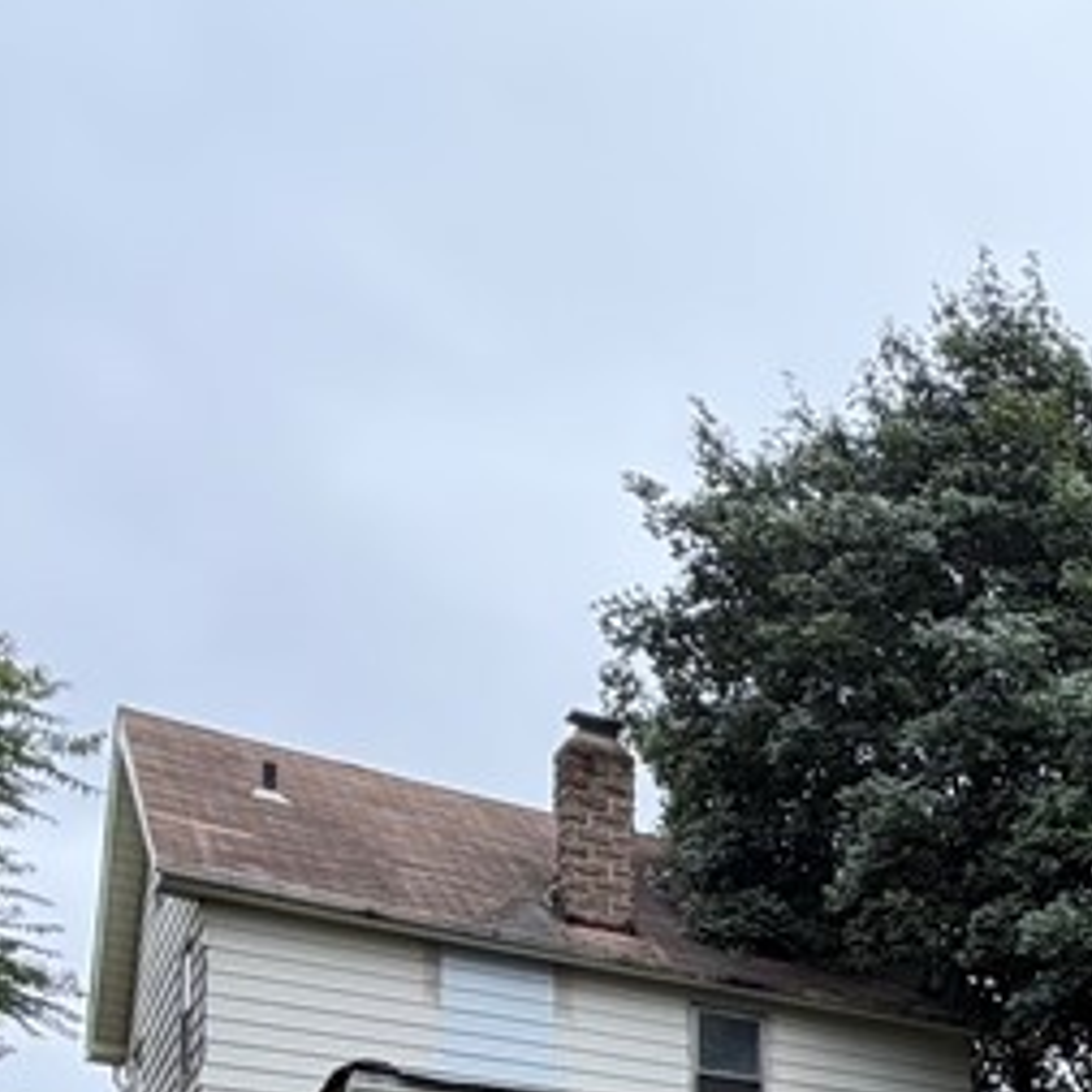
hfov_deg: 25.4
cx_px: 1653
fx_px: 1785
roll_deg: +1.5
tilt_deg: +1.3
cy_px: 1459
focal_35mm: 50
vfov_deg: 27.6
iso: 64
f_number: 2.2
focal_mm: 2.22
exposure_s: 1/468
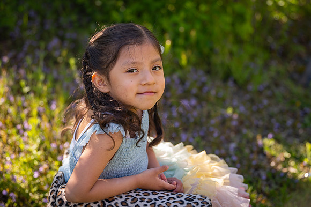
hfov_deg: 20.0
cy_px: 104
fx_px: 881
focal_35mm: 102
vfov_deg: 13.4
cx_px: 156
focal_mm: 102
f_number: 3.5
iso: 400
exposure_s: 1/800
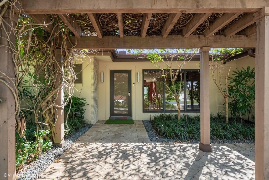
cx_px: 134
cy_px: 90
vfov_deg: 61.9
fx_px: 149
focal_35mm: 20
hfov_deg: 84.0
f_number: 8
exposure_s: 1/50
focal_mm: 20
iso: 250
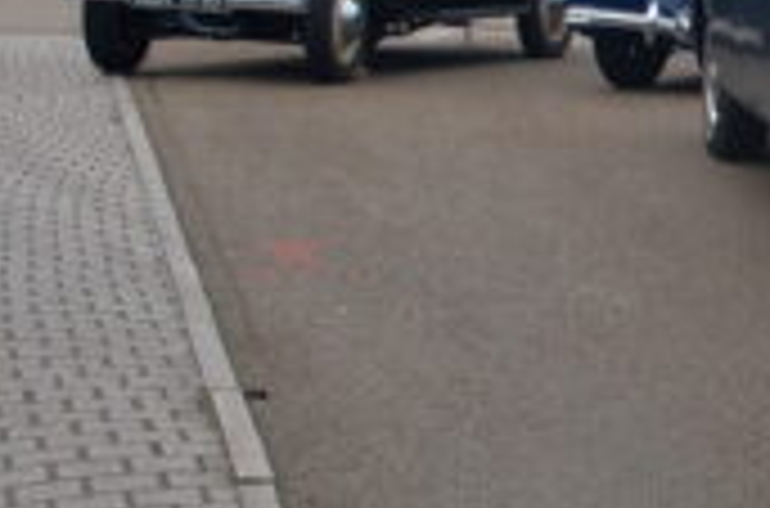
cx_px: 1418
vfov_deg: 9.6
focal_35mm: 141
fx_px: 3008
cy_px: 76
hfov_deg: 13.1
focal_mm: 23
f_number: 5.6
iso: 400
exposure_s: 1/125
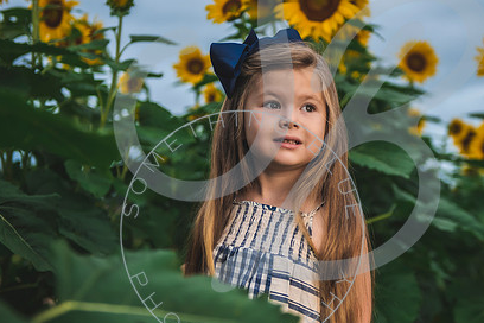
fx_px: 995
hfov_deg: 27.3
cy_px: 132
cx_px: 301
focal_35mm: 74
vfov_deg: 18.4
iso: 200
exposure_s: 1/250
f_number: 2.8
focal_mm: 52
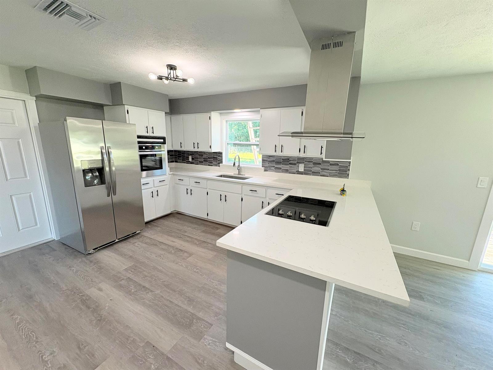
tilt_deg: -11.4
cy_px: 185
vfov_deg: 85.7
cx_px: 246
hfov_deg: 102.1
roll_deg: -0.5
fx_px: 199
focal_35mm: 14
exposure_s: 1/120
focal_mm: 2.22
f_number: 2.2
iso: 160
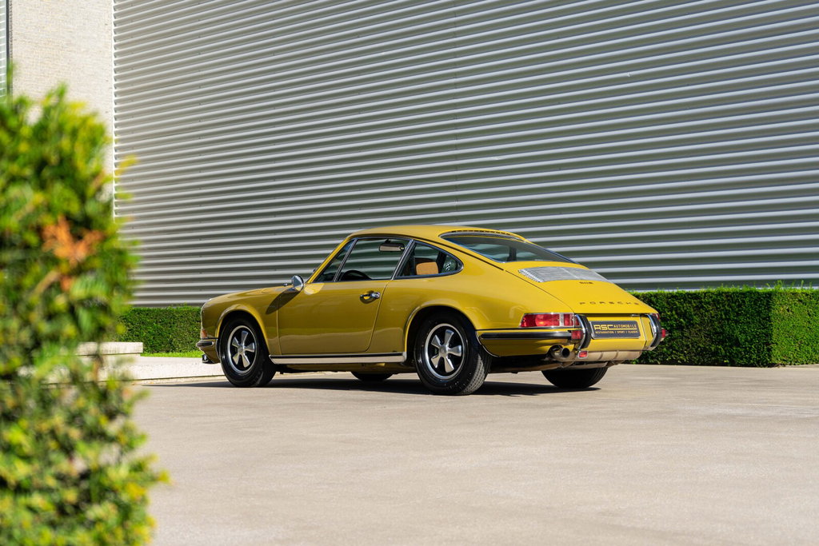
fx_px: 1365
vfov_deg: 22.6
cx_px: 410
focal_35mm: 60
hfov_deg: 33.4
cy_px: 273
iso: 50
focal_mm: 60
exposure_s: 1/100
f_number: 5
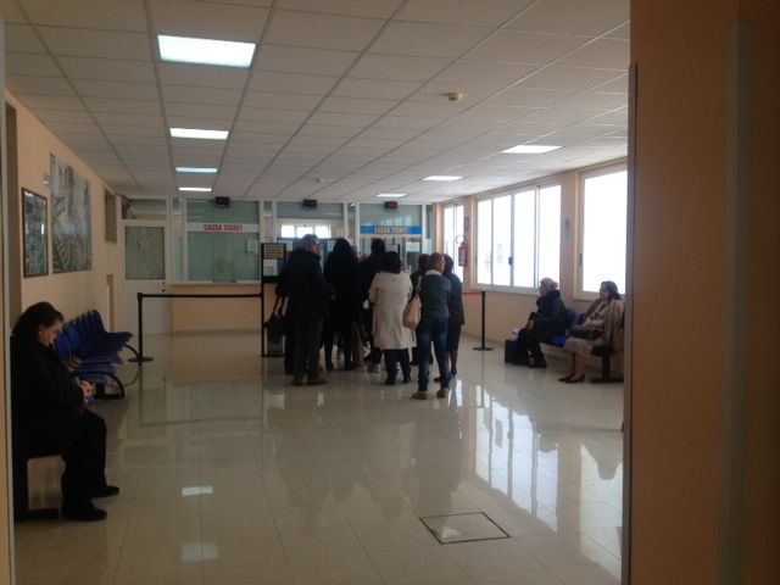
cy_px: 292
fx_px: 789
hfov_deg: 52.6
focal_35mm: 35
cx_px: 390
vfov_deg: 40.7
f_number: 2.4
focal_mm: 4.28
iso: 80
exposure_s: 1/120
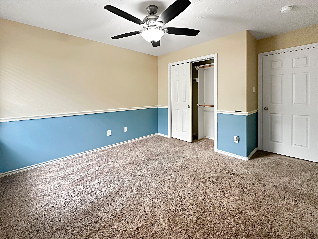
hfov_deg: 102.1
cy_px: 120
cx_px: 159
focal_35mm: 14
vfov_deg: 85.7
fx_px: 129
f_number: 2.2
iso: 250
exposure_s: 1/60
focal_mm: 2.22
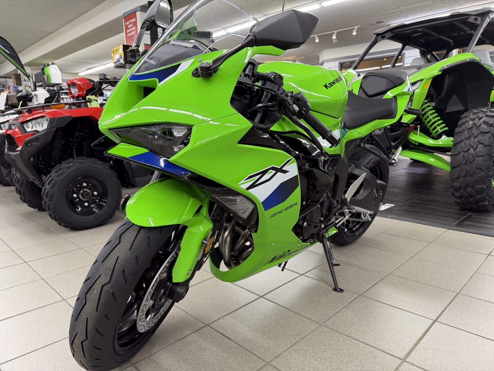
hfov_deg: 71.6
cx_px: 247
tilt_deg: -10.7
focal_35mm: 24
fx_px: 343
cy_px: 186
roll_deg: +1.1
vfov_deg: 56.8
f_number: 1.78
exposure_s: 1/60
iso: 160
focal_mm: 6.76
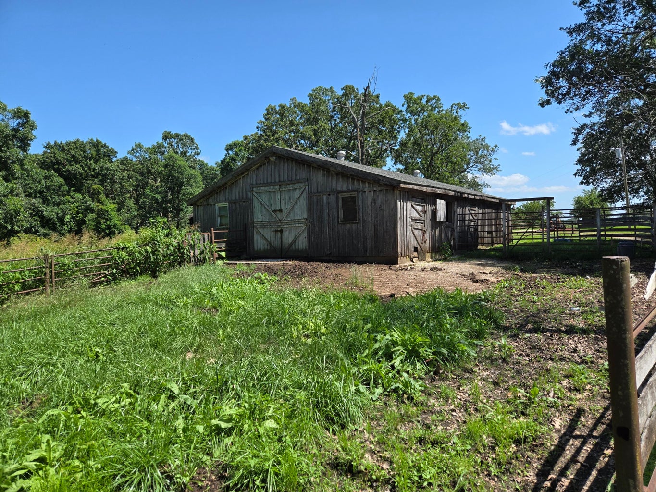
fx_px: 436
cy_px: 246
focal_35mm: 23
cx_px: 328
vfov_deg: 58.9
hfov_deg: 73.9
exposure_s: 1/2921
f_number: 1.8
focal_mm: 5.4
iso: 64
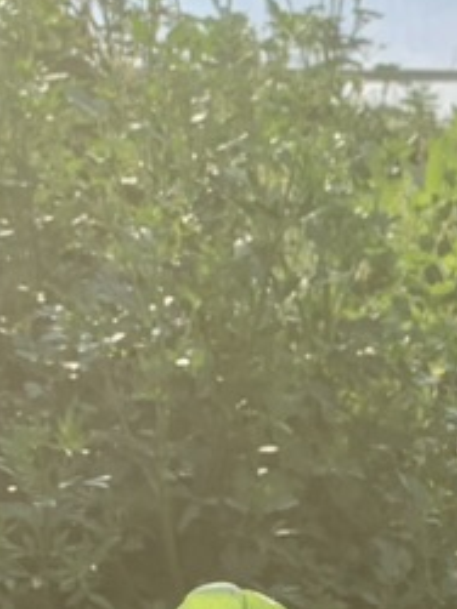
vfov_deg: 16.6
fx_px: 1867
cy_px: 954
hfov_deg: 12.9
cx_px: 756
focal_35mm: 106
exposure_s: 1/743
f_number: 1.8
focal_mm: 4.25
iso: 25
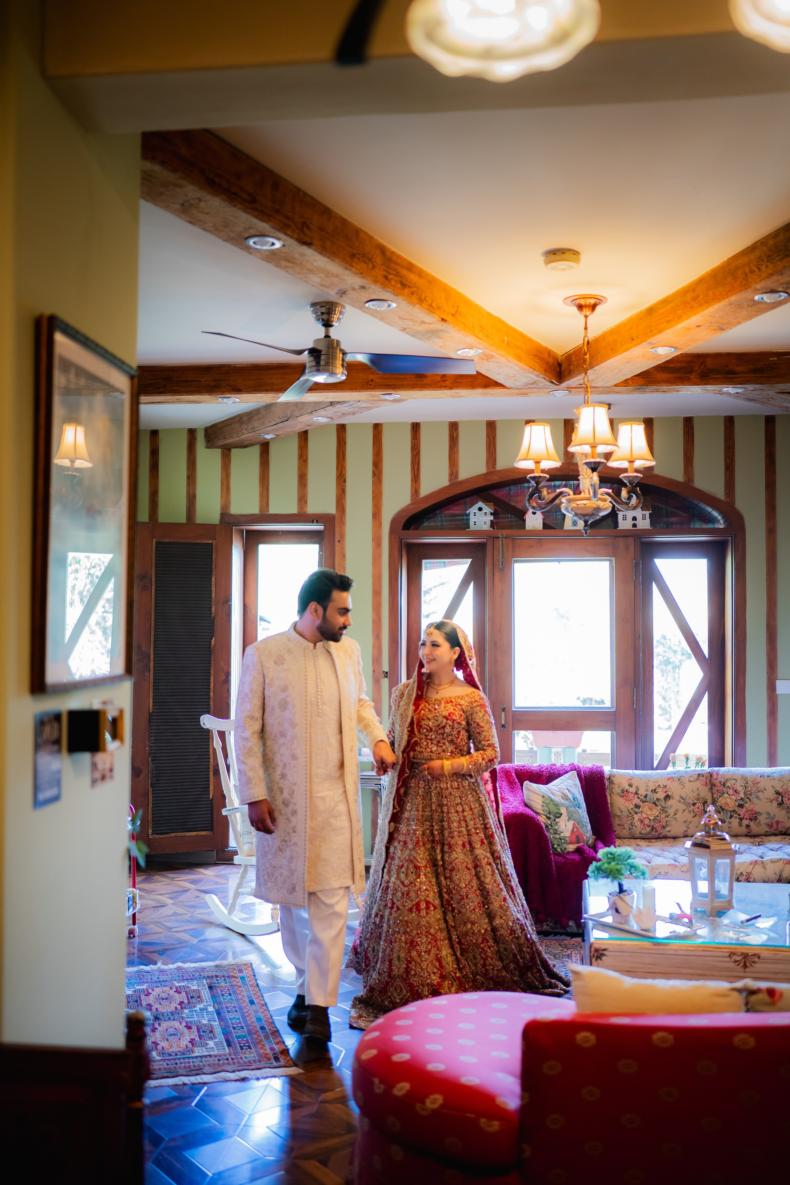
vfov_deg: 54.4
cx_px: 395
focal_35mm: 35
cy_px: 592
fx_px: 1152
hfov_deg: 37.9
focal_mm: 35
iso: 1000
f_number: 1.4
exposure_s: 1/160
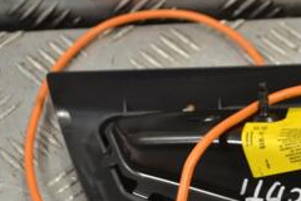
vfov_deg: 10.4
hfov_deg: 15.2
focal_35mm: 131
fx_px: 1097
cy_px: 157
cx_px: 342
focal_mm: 35
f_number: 5
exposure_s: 1/30
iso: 140
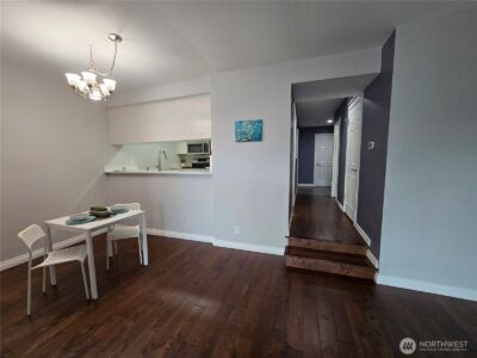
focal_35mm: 13
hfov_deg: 106.2
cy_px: 179
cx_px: 238
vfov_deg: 89.9
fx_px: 179
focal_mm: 2.2
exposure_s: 1/60
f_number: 2.2
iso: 160
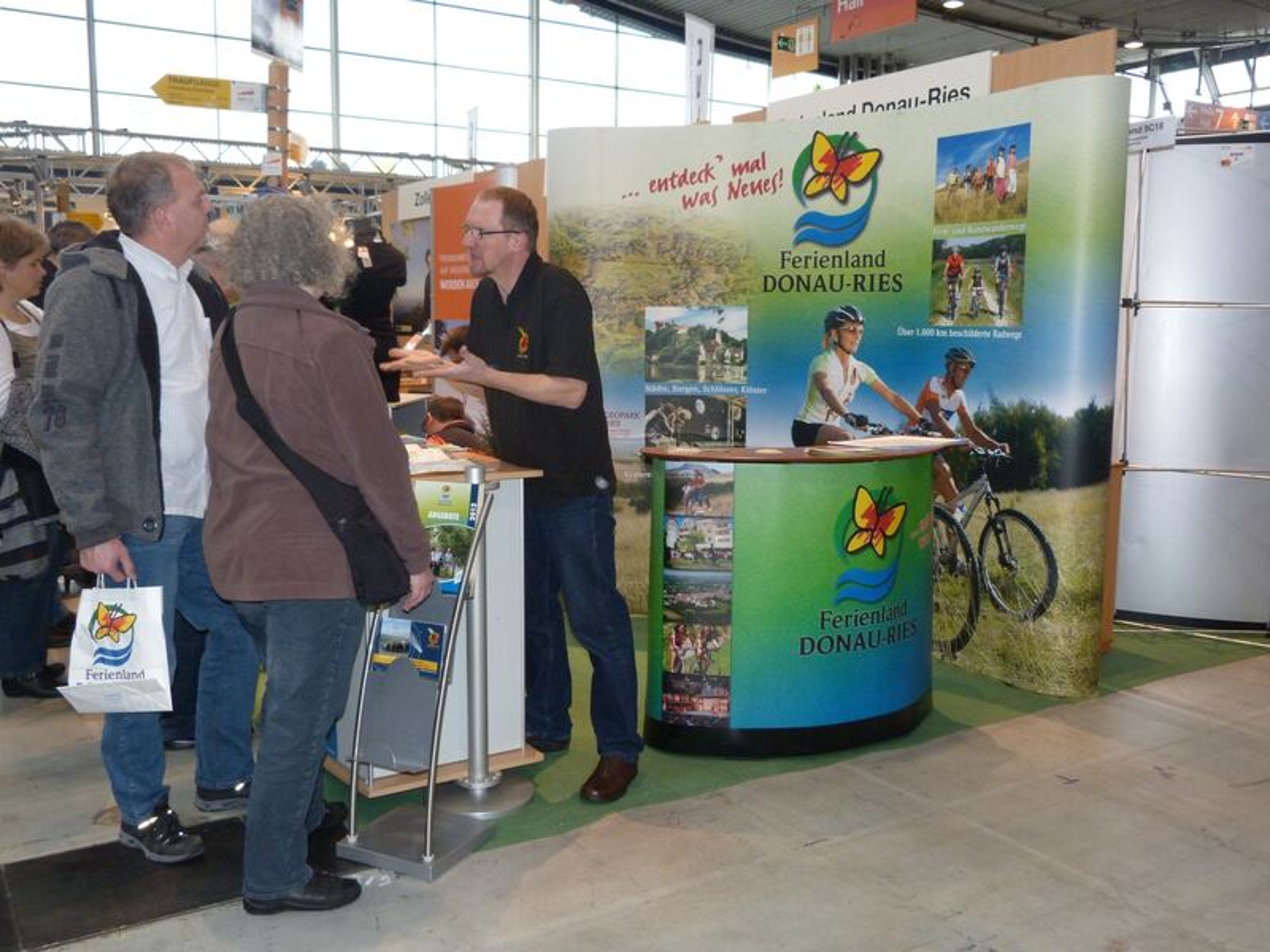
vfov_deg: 45.4
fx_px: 1137
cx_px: 635
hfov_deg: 58.4
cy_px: 476
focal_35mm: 31
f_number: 3
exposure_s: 1/60
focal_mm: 5.6
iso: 200
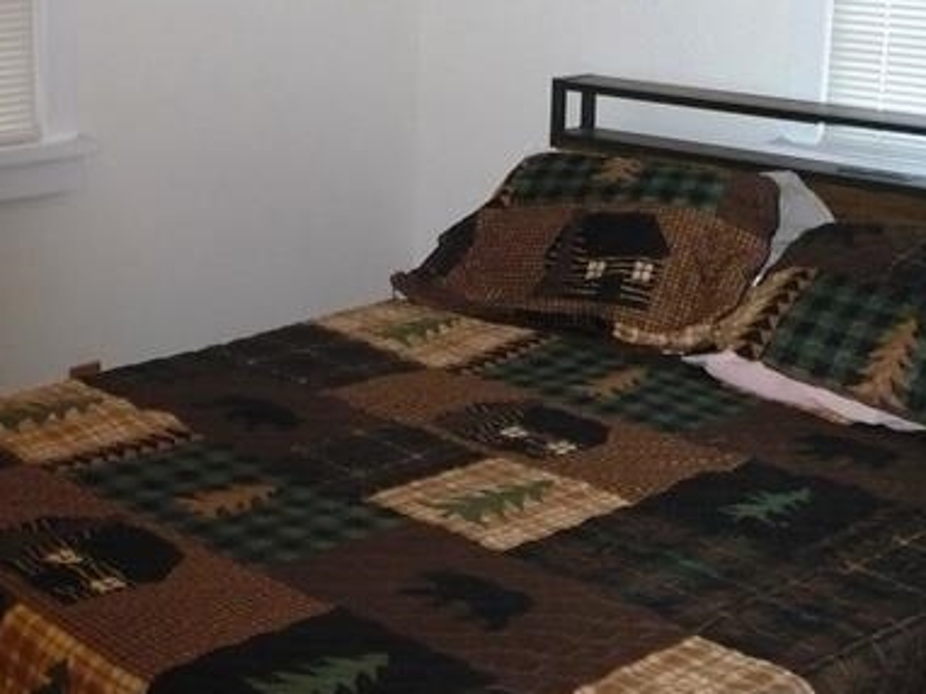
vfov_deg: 23.5
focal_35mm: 62
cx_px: 233
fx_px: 1657
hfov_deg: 30.7
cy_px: 248
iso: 320
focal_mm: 6.1
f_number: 2.8
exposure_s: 1/30
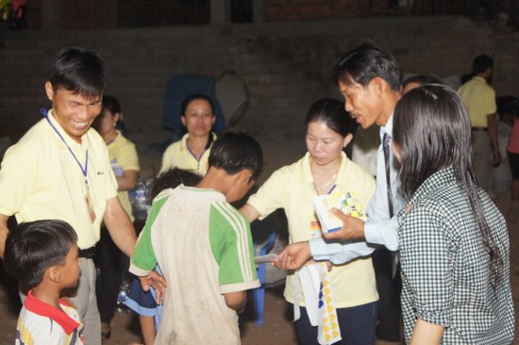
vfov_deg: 20.1
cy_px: 172
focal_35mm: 68
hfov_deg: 29.9
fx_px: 973
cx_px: 260
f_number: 5.6
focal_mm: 45
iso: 1600
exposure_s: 1/80
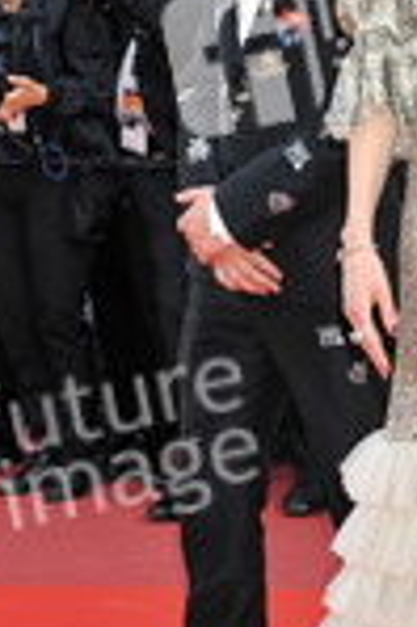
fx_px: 2246
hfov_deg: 10.4
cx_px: 503
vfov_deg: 15.9
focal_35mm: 129
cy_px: 248
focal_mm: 48
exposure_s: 1/250
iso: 1000
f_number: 8
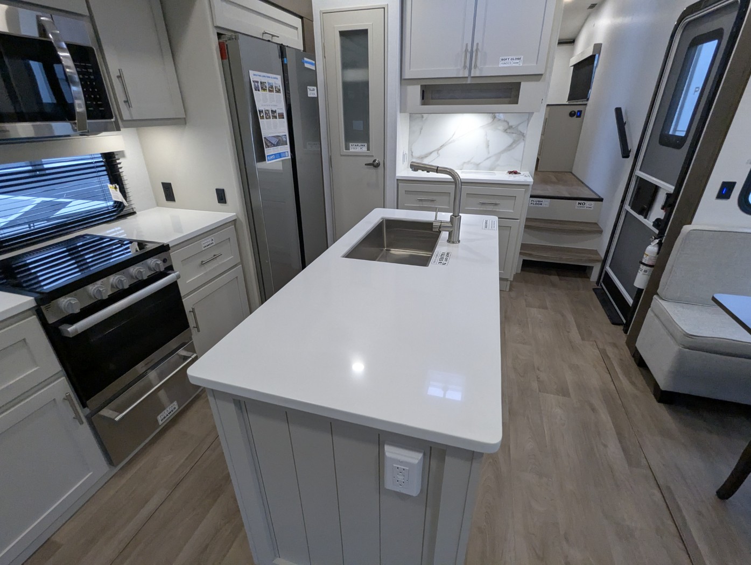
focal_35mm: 16
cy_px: 282
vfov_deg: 78.2
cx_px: 376
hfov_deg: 94.4
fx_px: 348
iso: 445
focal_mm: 2.35
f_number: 2.2
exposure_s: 1/184
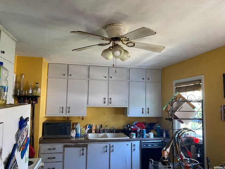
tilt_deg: +4.8
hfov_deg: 67.3
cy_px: 84
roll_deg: -0.8
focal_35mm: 26
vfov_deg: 53.1
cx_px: 112
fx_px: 169
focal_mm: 4.25
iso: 250
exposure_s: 1/60
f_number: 1.8
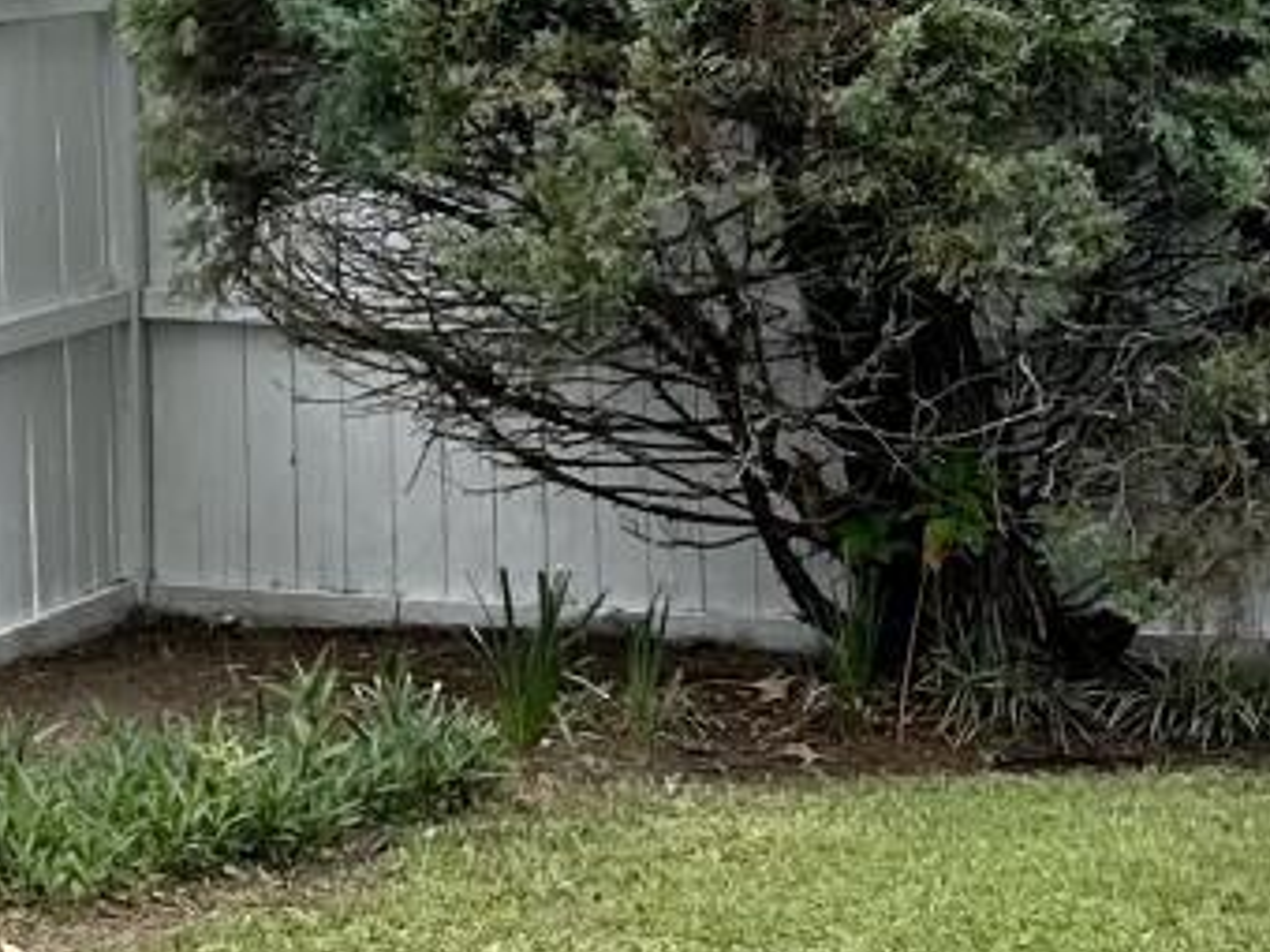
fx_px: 5173
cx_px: -467
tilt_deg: -1.3
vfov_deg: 10.4
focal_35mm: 141
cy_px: -4
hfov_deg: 13.4
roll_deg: +1.1
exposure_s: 1/1040
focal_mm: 6.86
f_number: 1.78
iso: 80
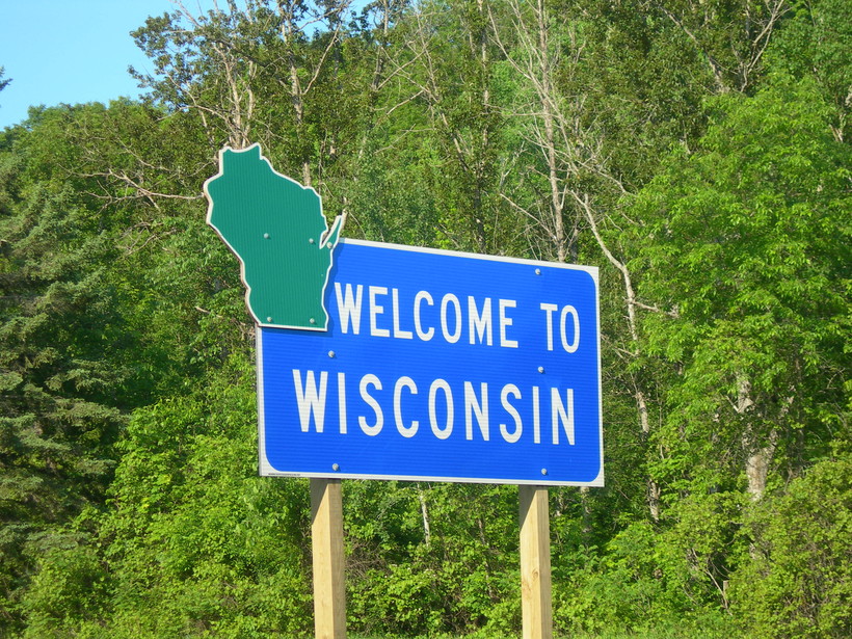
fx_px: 2535
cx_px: 426
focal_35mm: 103
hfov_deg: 19.1
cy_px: 320
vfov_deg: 14.4
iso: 50
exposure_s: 1/182
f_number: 4.6
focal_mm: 21.3
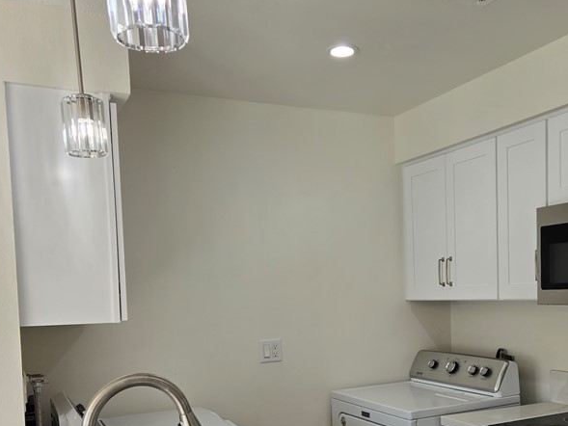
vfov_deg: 35.2
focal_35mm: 40
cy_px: 321
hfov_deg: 46.5
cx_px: 341
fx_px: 656
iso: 32
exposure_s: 1/120
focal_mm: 5.4
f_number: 1.8
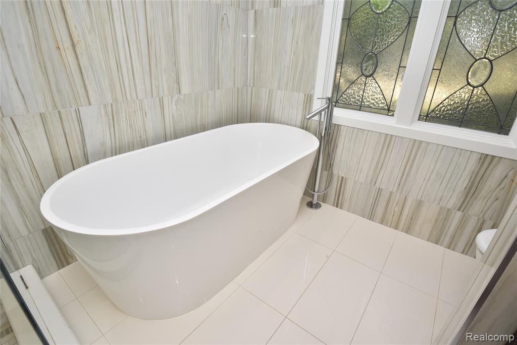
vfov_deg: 70.5
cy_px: 172
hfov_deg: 93.3
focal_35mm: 17
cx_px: 258
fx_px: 244
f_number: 13
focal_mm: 17
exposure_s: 1/60
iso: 640
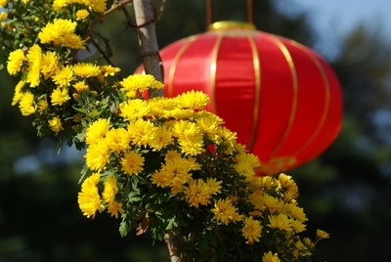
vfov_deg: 10.2
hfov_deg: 15.2
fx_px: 1468
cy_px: 131
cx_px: 196
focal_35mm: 135
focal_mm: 90
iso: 100
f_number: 5.6
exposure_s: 1/500
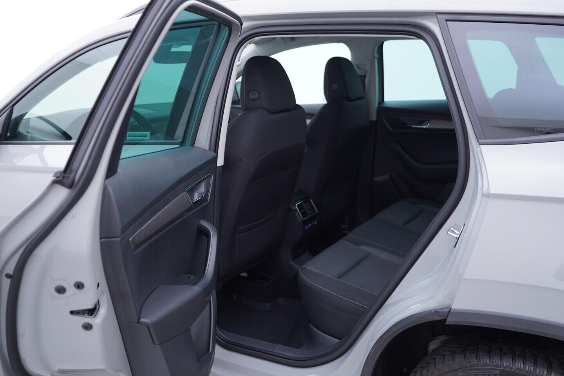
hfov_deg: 53.1
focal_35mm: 36
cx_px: 282
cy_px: 188
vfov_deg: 36.9
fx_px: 564
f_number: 2.8
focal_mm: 24
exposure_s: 1/40
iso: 125
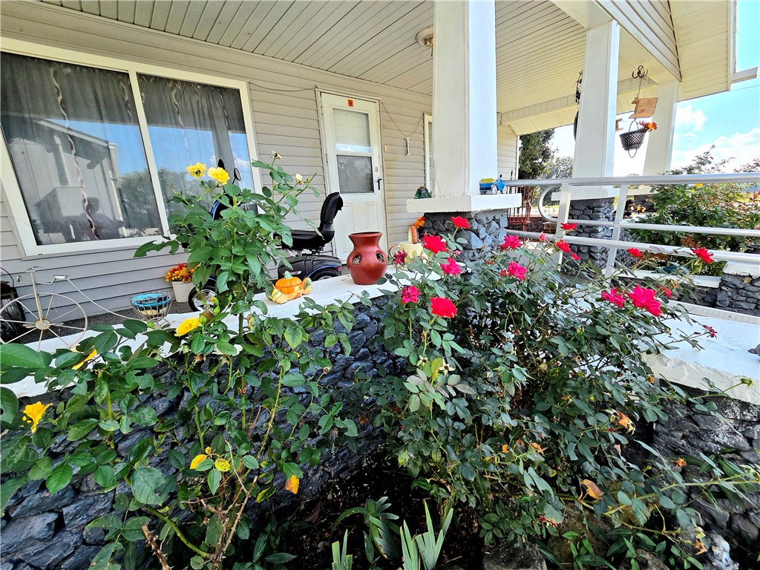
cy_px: 285
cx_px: 380
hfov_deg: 106.2
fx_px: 285
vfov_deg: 89.9
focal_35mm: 13
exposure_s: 1/667
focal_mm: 2.2
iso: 50
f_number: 2.2
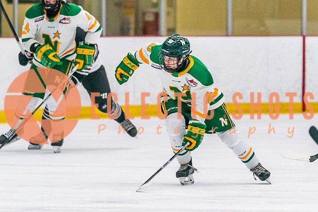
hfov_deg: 4.0
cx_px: 160
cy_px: 78
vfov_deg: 2.6
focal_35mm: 520
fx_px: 4597
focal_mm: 200
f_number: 2.8
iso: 3200
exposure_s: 1/1250
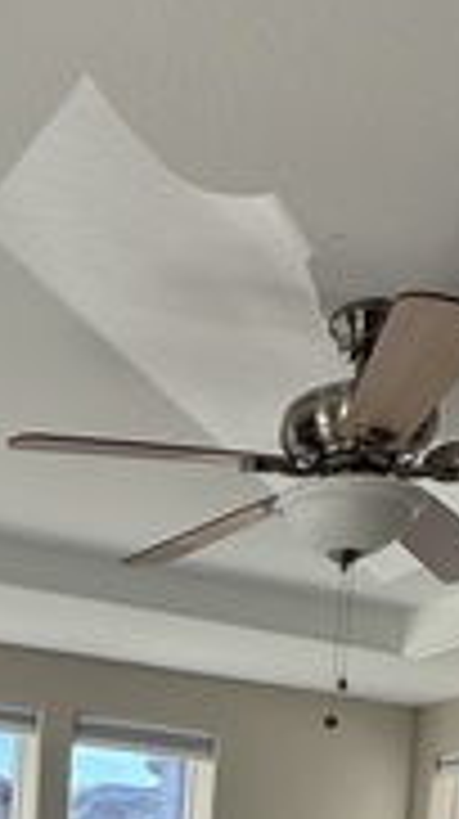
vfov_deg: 29.4
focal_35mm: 56
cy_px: 1087
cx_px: -40
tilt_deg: -6.9
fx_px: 1215
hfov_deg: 20.4
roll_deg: -2.8
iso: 40
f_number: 2.2
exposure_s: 1/142
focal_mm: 2.22
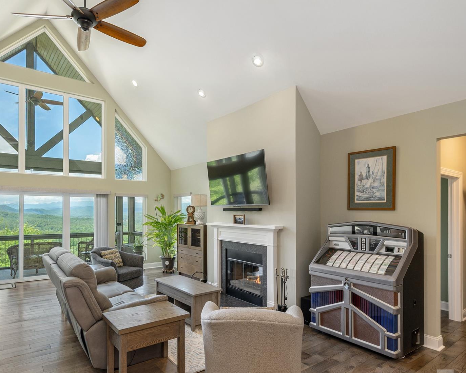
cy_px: 204
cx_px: 198
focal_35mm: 21
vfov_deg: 65.4
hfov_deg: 77.1
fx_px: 290
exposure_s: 1/15
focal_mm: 15
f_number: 7.1
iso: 320
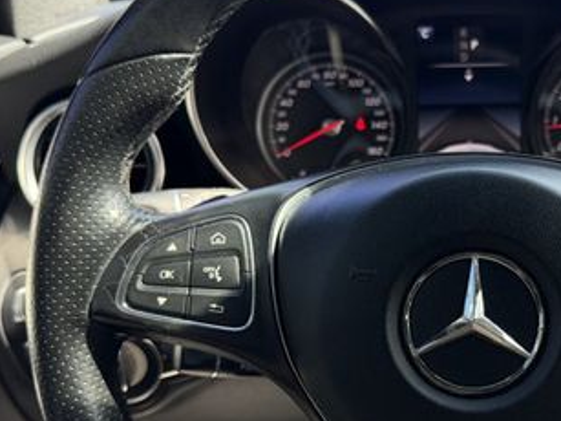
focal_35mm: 50
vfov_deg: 29.0
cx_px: 435
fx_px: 810
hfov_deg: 37.1
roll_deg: +2.4
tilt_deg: -21.9
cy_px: 267
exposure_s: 1/227
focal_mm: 6.76
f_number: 1.78
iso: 200
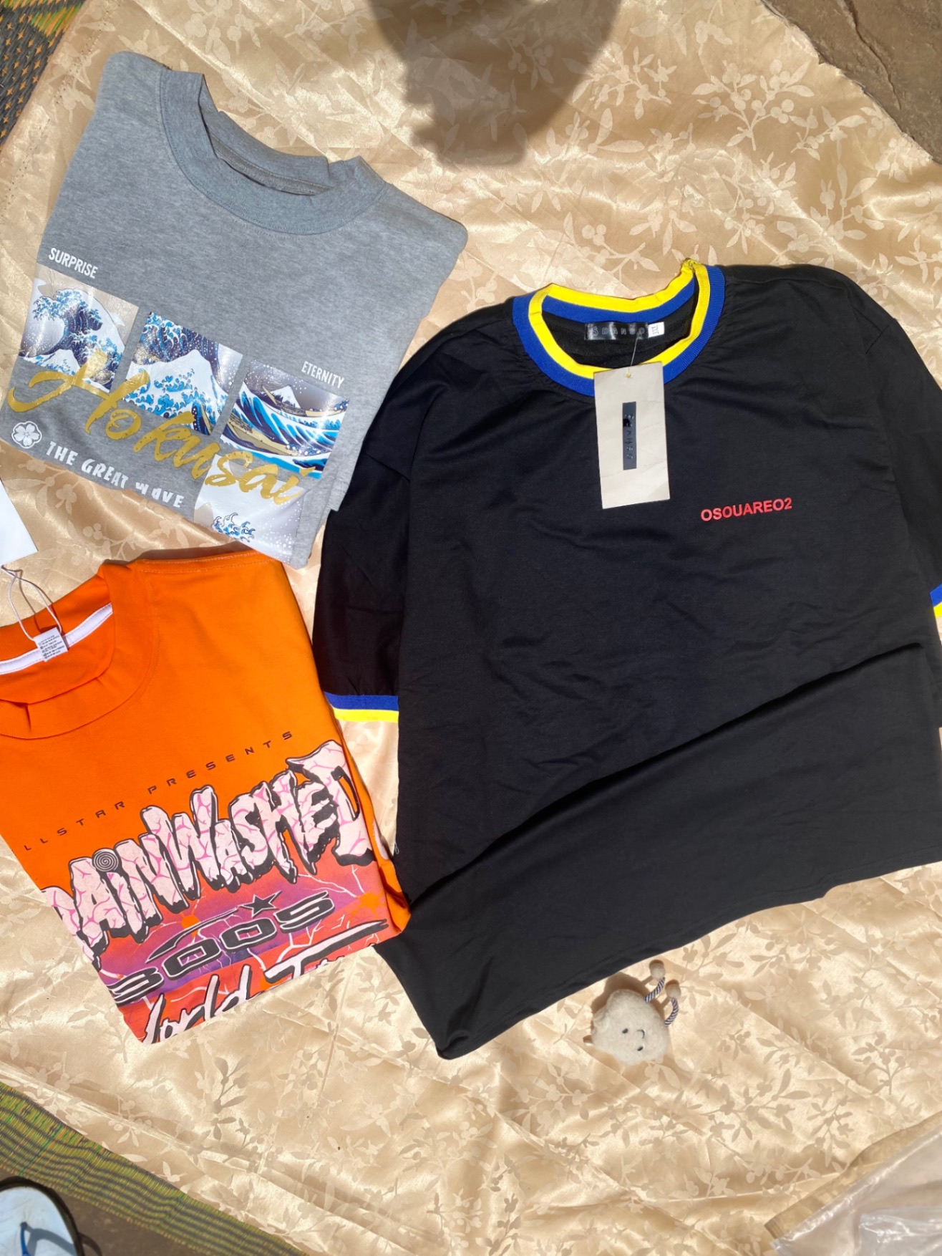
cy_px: 628
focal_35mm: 26
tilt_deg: -73.7
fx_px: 943
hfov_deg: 53.1
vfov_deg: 67.3
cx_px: 471
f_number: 1.8
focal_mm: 4.25
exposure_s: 1/4808
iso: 32
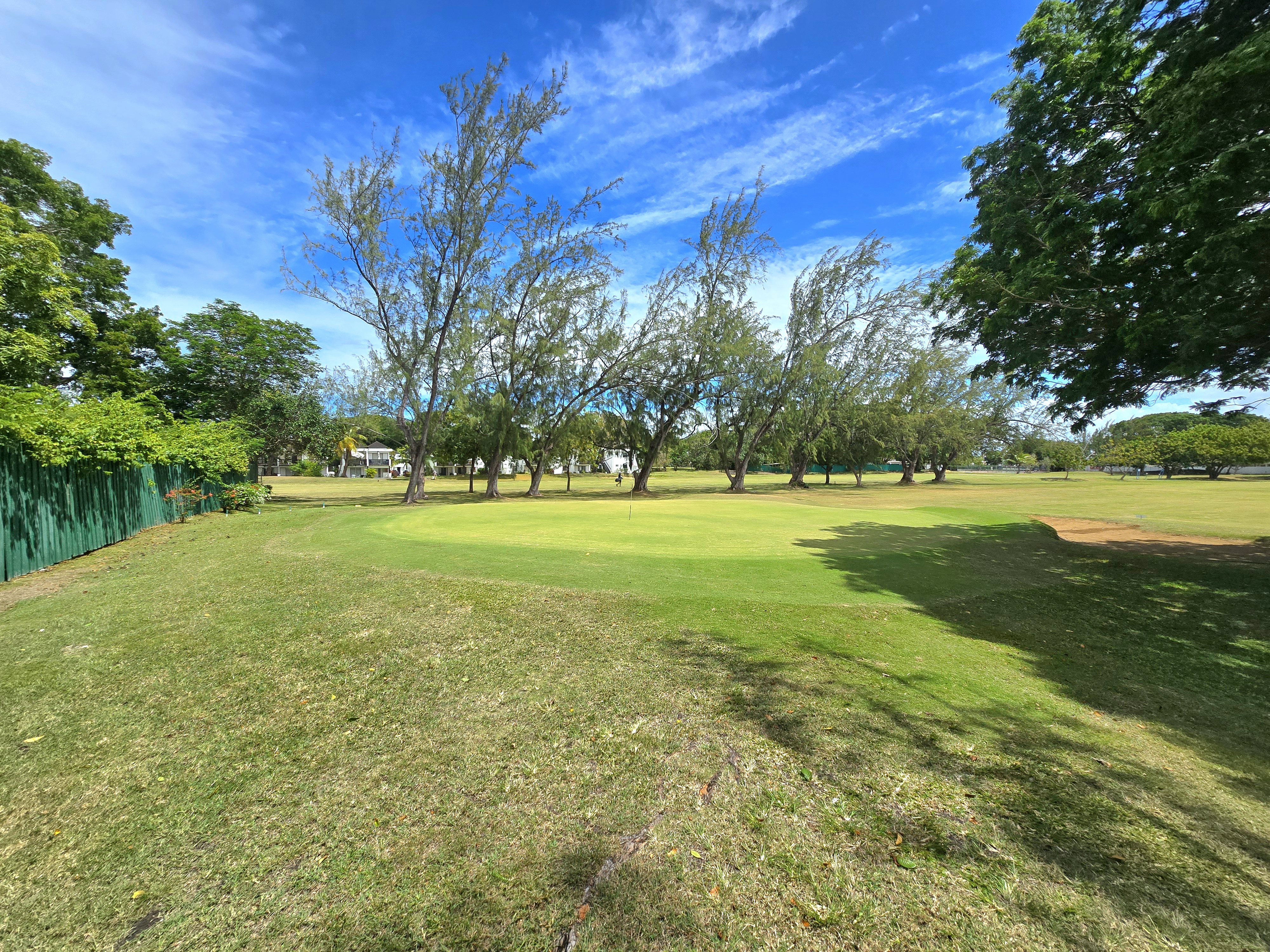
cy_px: 476
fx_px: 477
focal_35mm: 13
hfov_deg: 106.2
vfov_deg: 89.9
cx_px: 635
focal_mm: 2.2
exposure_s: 1/3333
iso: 50
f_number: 2.2
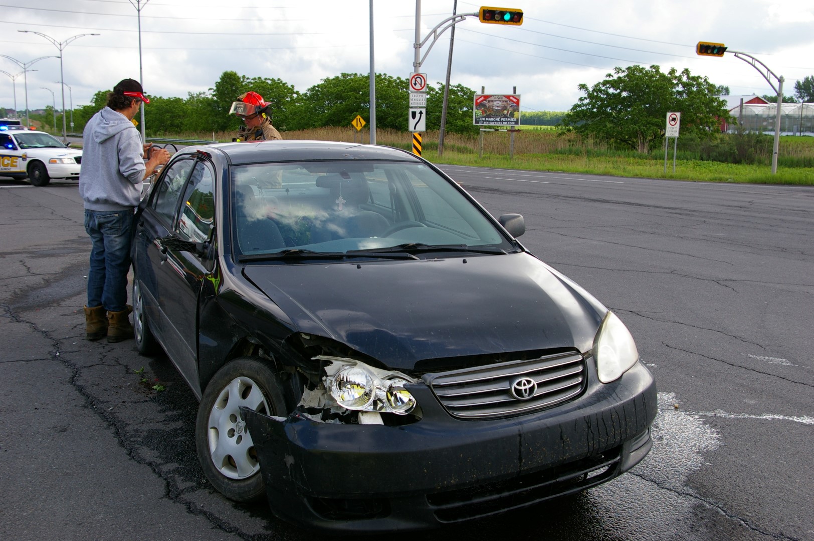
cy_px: 270
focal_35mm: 39
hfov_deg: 49.6
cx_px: 407
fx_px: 881
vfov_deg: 34.2
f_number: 8
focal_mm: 26
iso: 200
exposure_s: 1/180
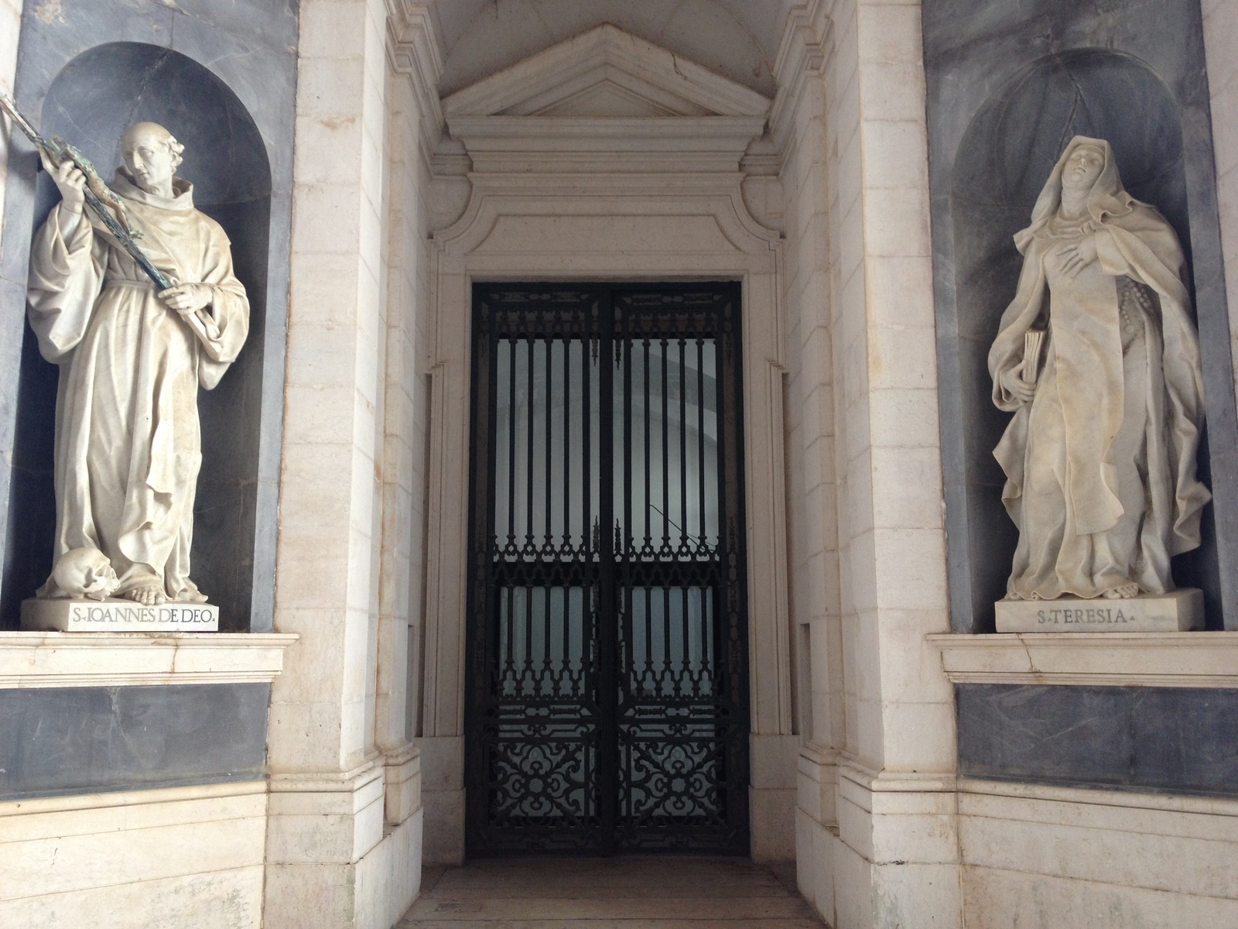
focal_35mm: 35
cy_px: 464
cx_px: 619
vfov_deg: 40.7
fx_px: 1252
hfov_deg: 52.6
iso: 100
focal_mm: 4.28
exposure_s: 1/20
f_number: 2.4
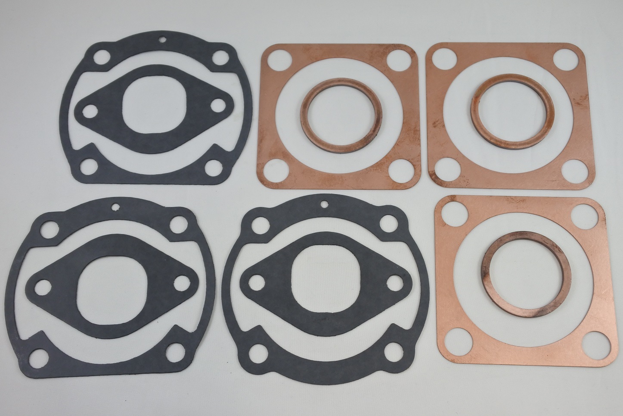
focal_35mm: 39
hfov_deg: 49.5
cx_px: 312
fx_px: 675
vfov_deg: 34.2
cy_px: 208
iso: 400
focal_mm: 14.7
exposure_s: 1/200
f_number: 4.2
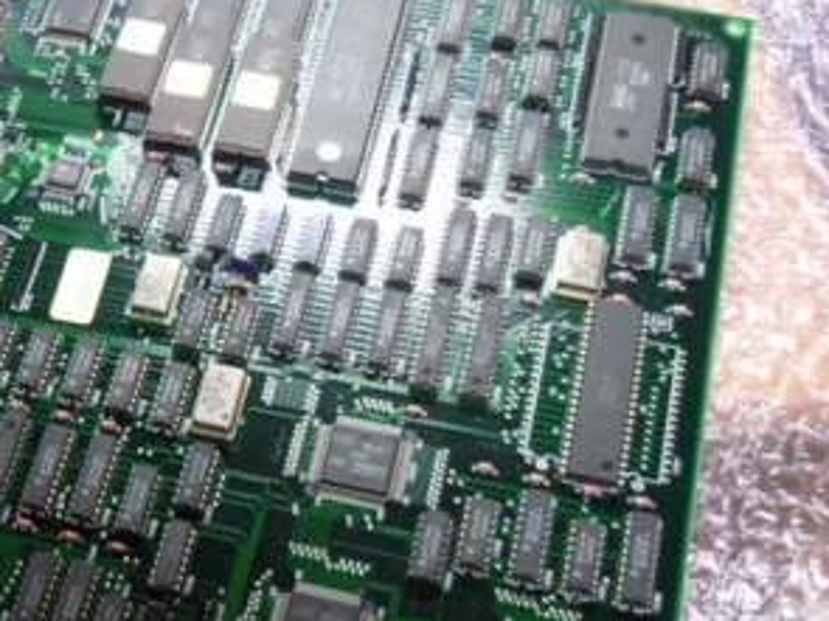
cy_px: 424
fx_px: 1460
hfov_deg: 30.6
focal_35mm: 61
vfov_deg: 23.9
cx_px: 124
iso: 400
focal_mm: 5.4
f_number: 3.5
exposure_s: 1/13
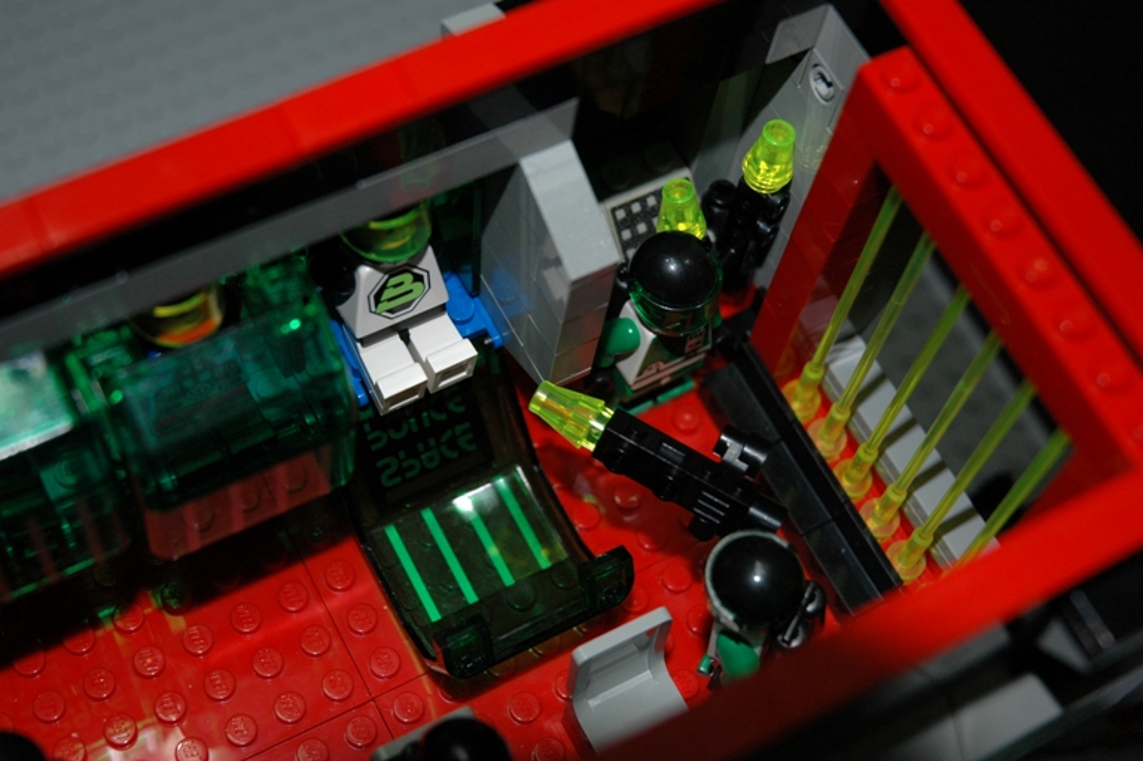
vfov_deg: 20.6
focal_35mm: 66
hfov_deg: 30.5
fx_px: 2094
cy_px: 380
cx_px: 572
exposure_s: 1/60
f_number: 4.5
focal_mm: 44
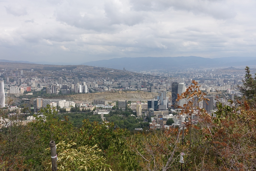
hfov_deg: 57.2
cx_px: 128
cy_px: 86
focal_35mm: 33
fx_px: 235
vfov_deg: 40.0
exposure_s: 1/640
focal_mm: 12.06
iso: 125
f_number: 5.6
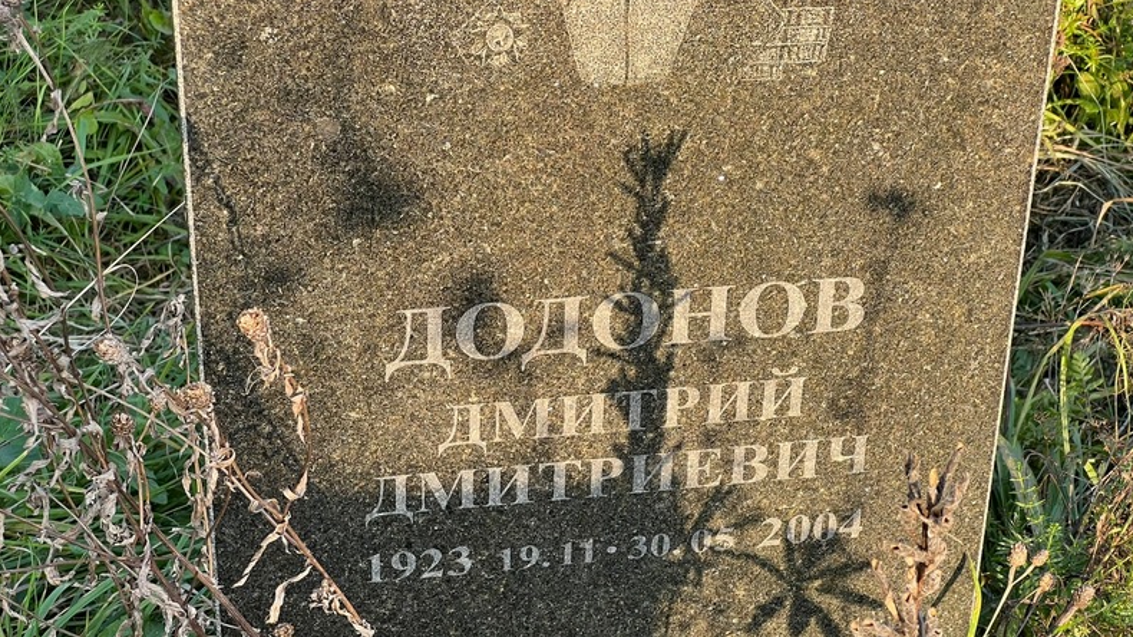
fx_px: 2553
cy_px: 426
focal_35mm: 85
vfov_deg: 14.2
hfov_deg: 25.0
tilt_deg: -35.9
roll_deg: -5.3
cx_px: 571
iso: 40
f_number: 2.8
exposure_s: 1/99
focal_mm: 9
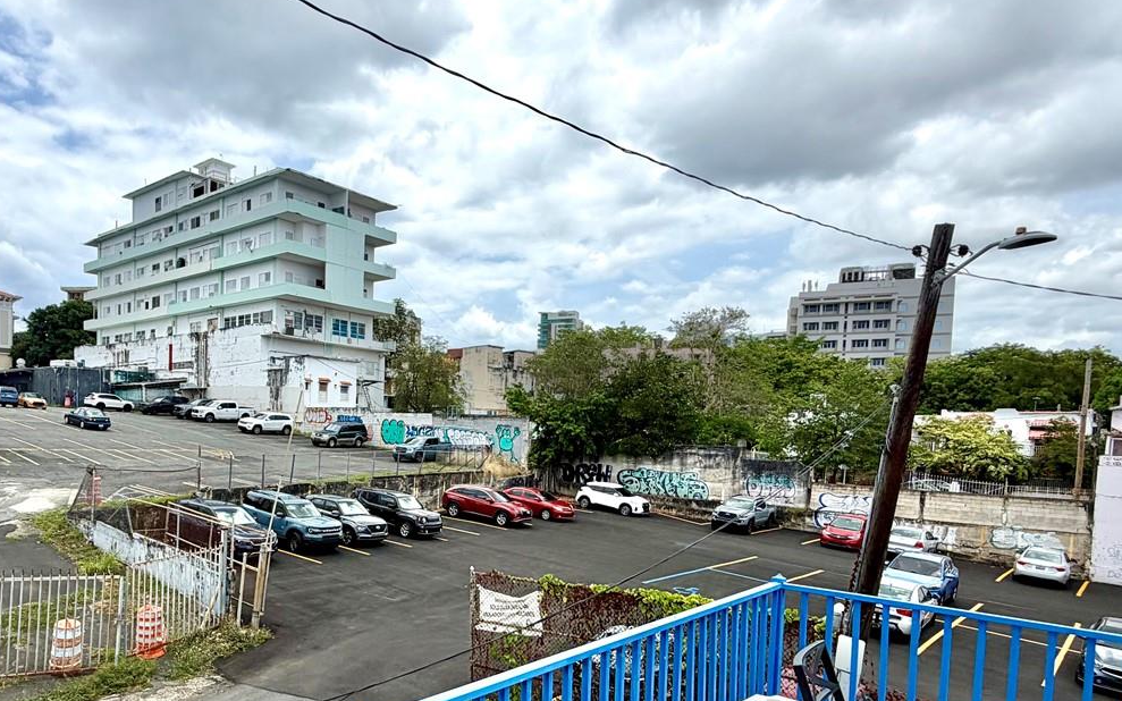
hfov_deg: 72.8
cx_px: 387
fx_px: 734
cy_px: 466
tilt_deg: -2.9
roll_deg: -1.5
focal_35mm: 24
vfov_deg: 50.2
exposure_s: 1/1125
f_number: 2.2
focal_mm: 2.22
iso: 20
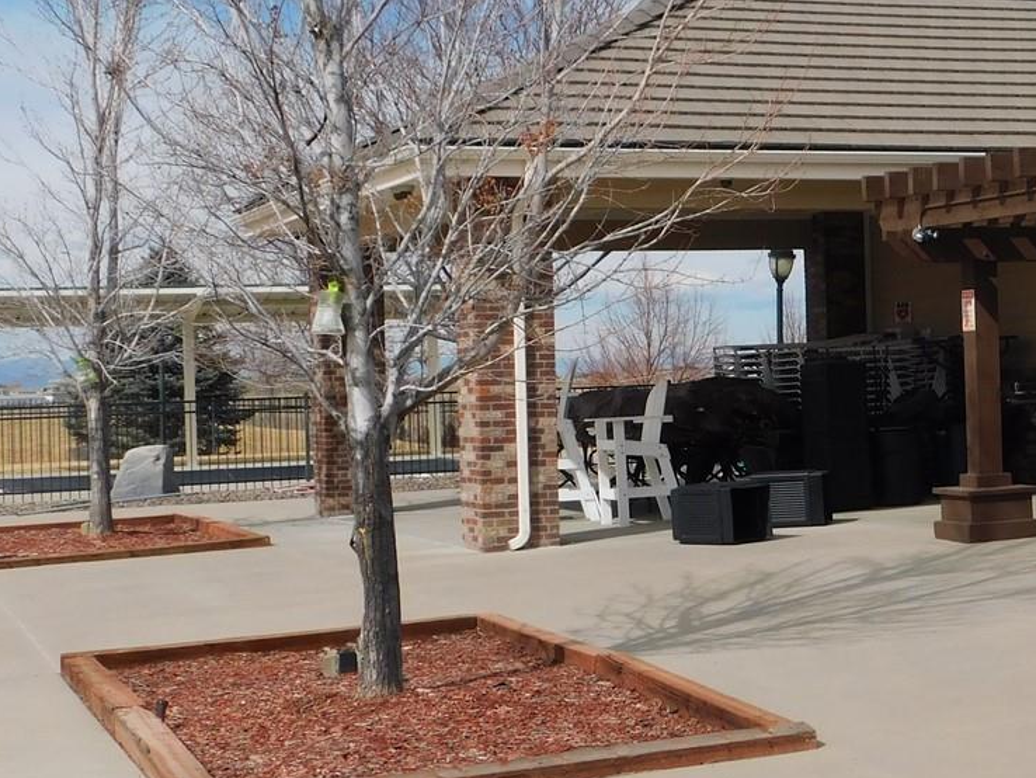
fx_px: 2335
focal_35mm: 78
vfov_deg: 18.9
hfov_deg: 24.4
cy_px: 347
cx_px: 891
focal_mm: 6.3
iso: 125
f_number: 7
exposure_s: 1/500
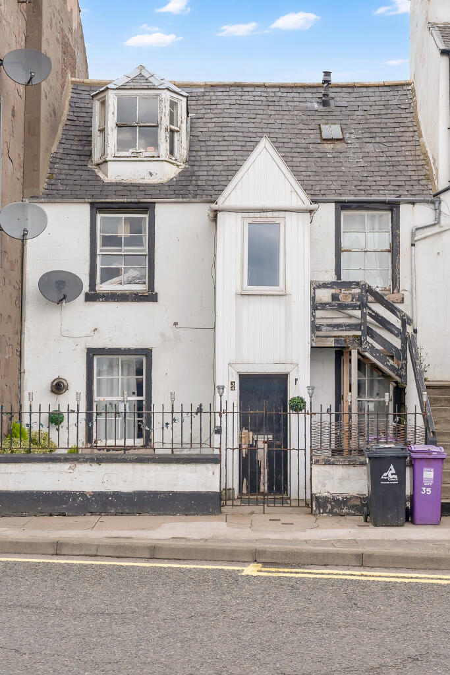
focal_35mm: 52
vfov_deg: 38.2
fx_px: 975
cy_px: 338
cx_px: 225
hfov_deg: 26.0
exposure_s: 1/500
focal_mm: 35
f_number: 4.5
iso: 200
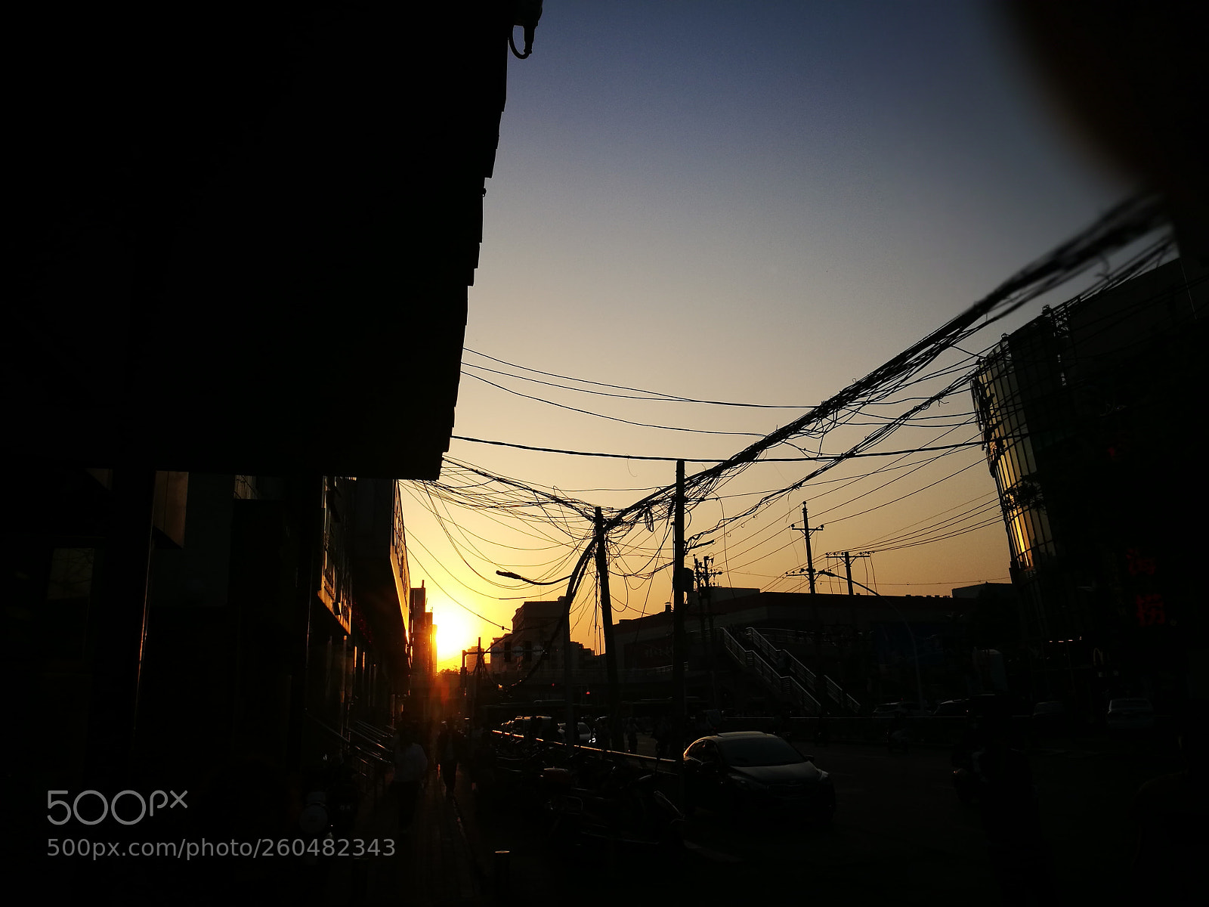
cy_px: 454
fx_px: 943
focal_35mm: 27
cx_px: 604
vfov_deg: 51.4
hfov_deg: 65.3
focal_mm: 4.5
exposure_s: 1/959
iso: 50
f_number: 4
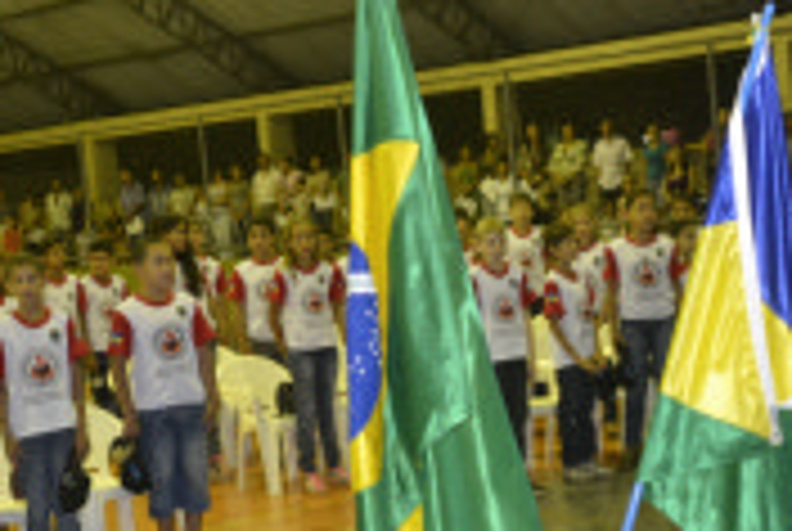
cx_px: 644
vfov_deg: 16.1
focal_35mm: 85
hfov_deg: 23.5
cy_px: 389
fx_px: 1873
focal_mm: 20
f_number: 3.5
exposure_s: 1/60
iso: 1250
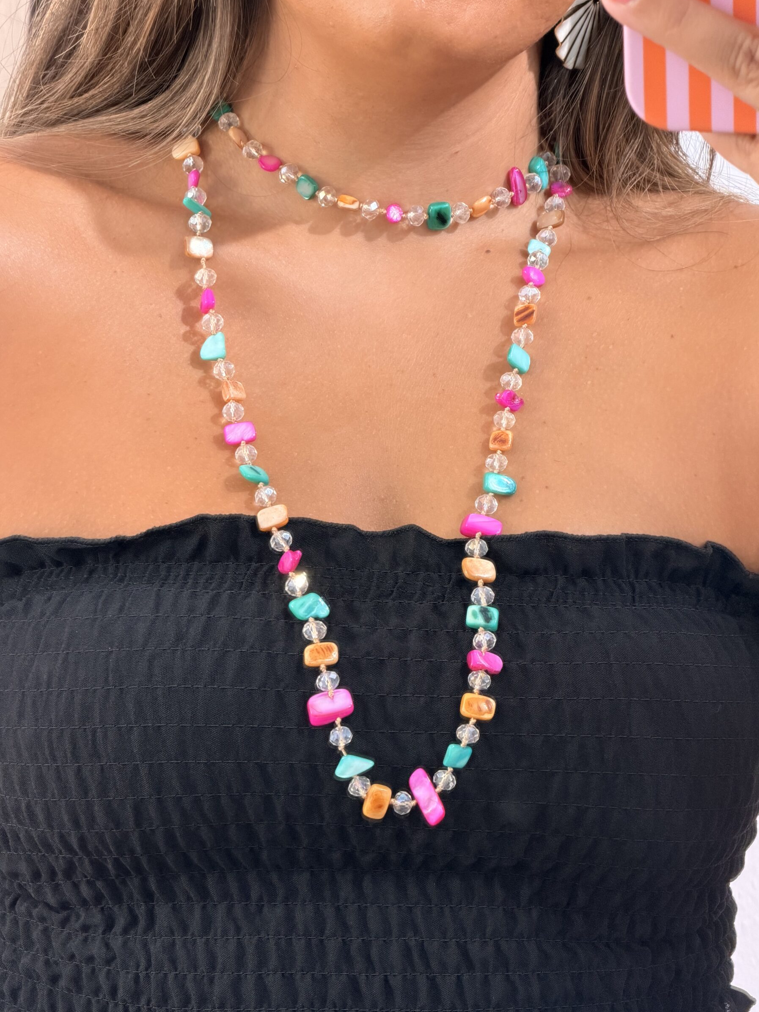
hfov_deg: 13.8
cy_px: 521
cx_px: 379
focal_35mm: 107
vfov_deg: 18.4
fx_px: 3129
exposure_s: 1/50
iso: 250
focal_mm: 16.89
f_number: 2.8
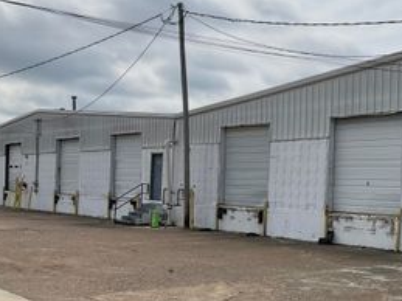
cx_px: 329
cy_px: 185
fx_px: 650
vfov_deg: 26.0
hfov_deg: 33.3
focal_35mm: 56
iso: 16
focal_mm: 3
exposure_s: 1/4405
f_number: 1.8
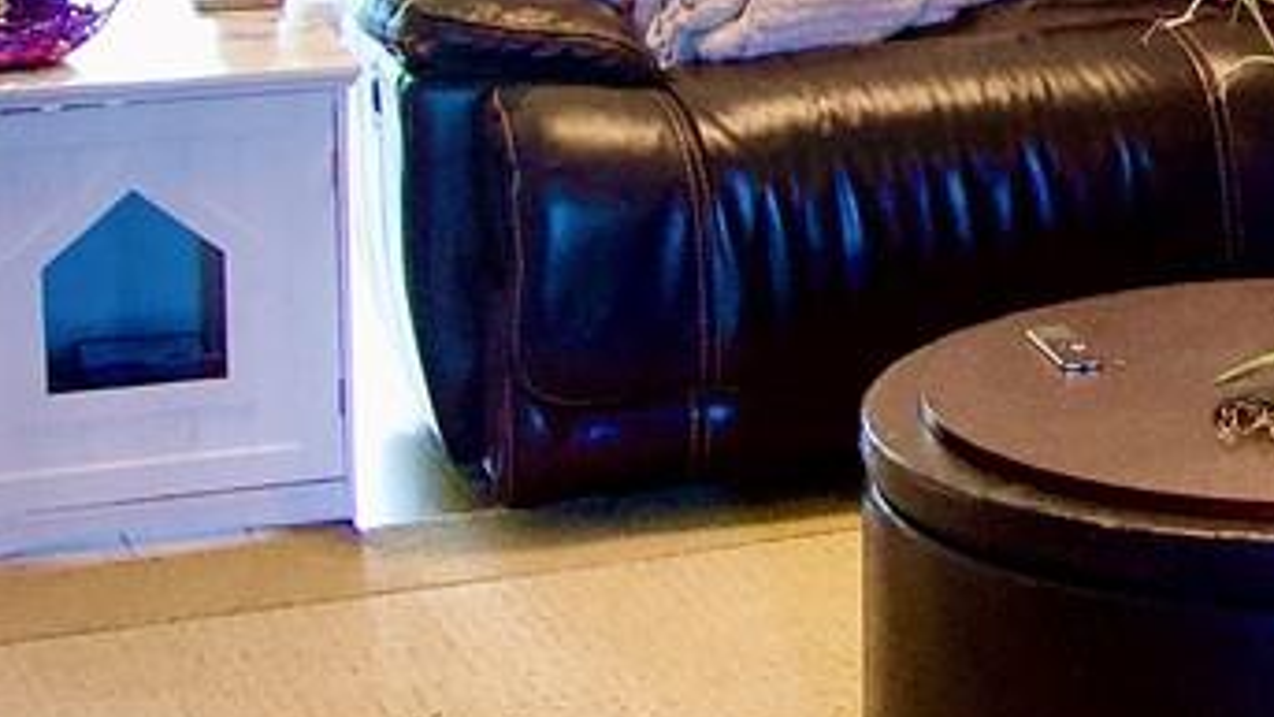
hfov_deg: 16.6
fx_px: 4122
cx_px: 1631
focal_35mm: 122
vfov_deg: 9.7
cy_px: -275
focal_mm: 12
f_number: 3.5
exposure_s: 1/60
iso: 2500
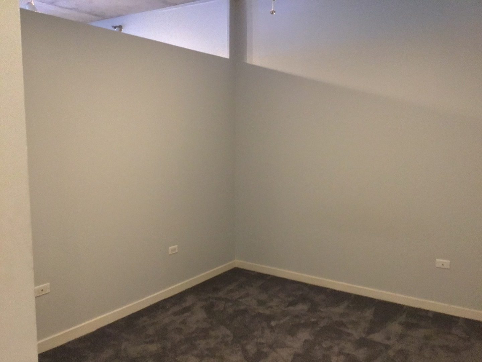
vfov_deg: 45.4
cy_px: 181
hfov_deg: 58.4
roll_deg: +1.1
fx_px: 432
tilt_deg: -6.9
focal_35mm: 31
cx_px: 241
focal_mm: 3.3
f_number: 2.4
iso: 250
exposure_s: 1/15
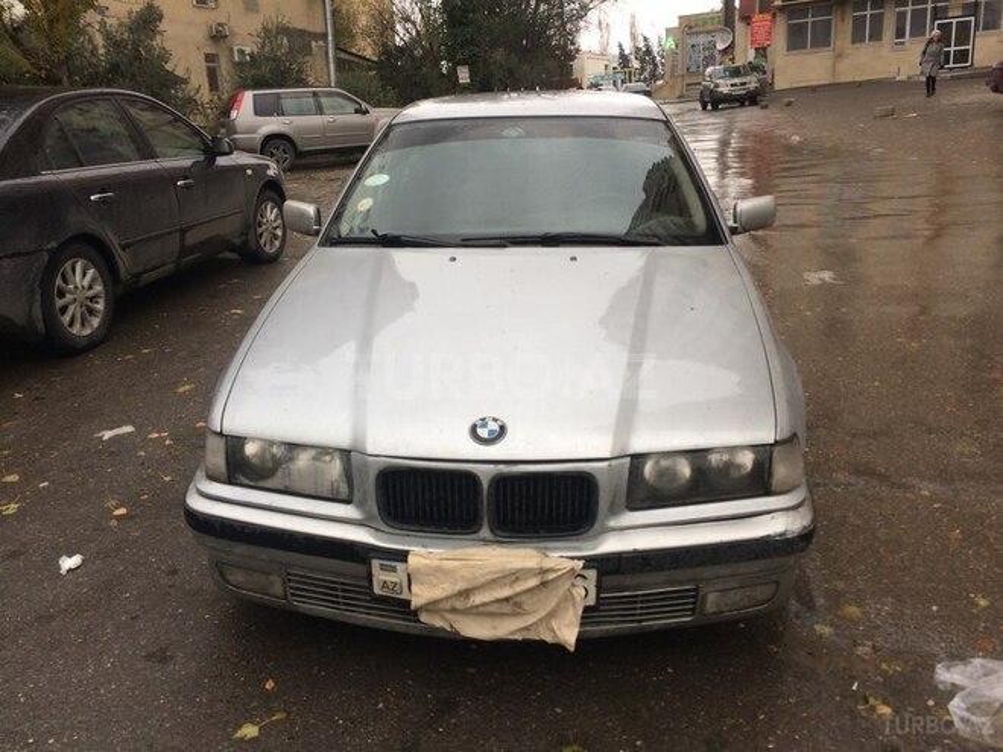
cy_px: 376
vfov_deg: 48.2
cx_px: 502
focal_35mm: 29
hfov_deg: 61.7
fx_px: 840
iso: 32
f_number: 2.2
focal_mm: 4.15
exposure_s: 1/149
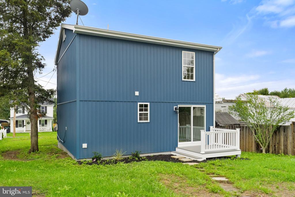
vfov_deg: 45.0
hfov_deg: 63.7
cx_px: 148
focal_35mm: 29
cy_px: 98
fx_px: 238
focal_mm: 19.5
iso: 800
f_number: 8
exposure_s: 1/640
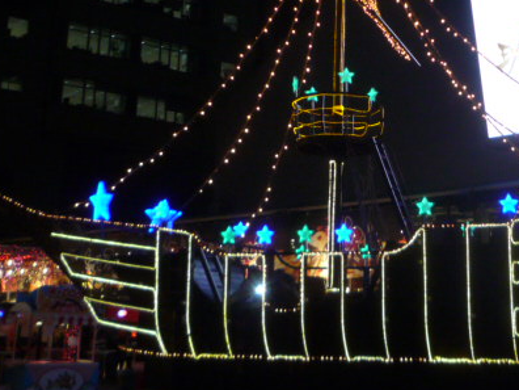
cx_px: 381
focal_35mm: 63
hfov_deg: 30.3
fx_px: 945
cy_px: 102
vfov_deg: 23.1
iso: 200
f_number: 2.8
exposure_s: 1/30
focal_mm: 4.4
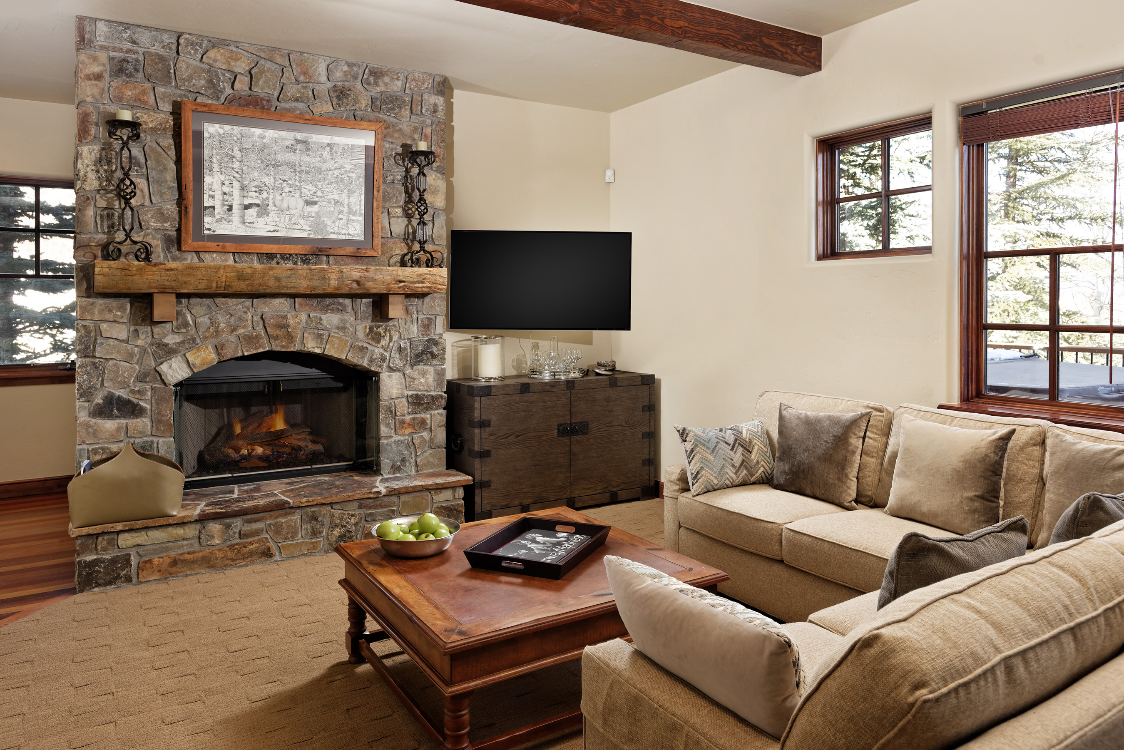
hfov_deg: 73.7
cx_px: 562
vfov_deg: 53.2
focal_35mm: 24
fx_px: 750
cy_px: 375
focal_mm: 24
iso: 200
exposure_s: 1/40
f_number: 6.3
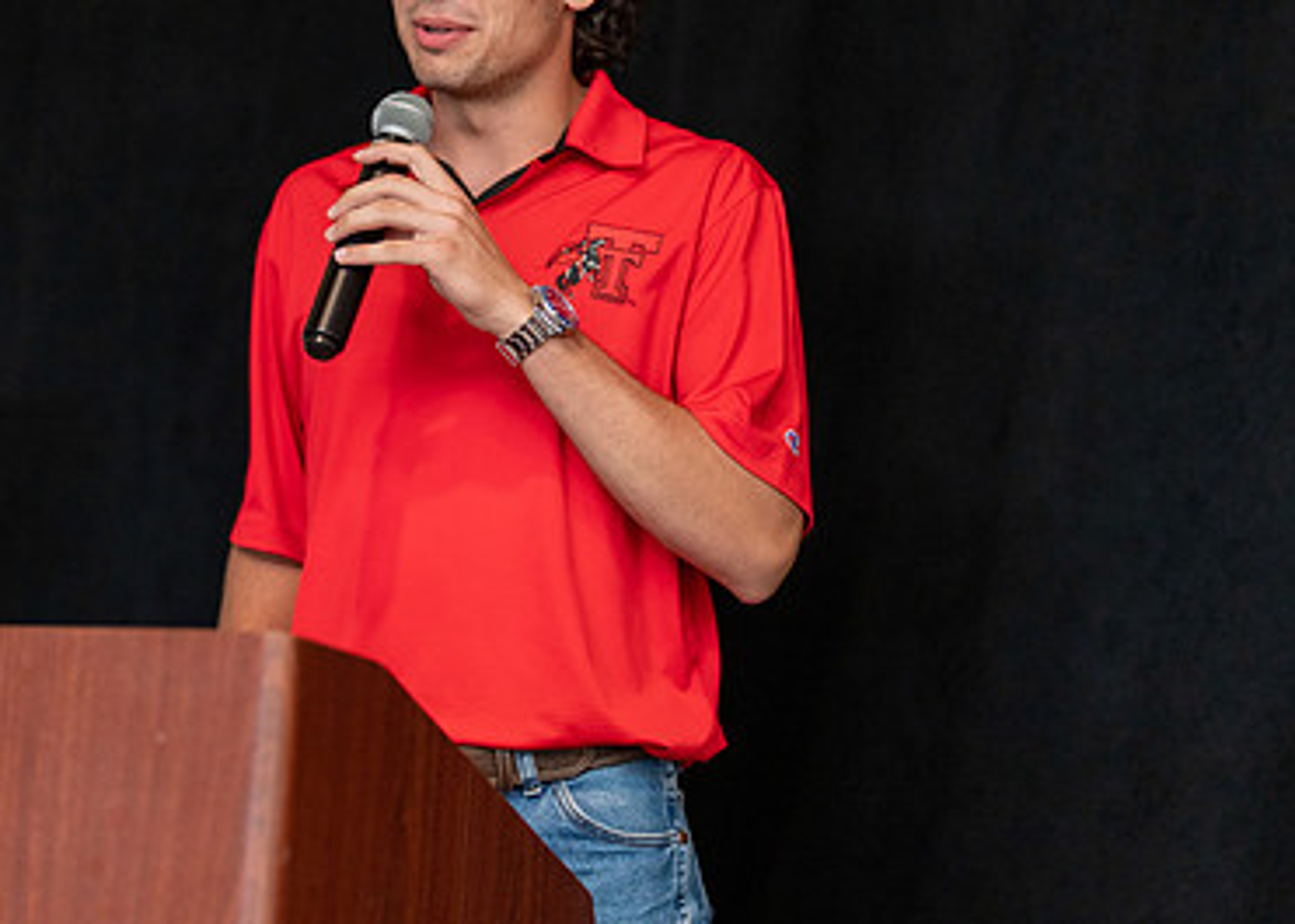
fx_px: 3568
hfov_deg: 20.6
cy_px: 370
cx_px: 555
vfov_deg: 14.8
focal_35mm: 97
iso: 400
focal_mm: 50
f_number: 1.2
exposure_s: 1/320
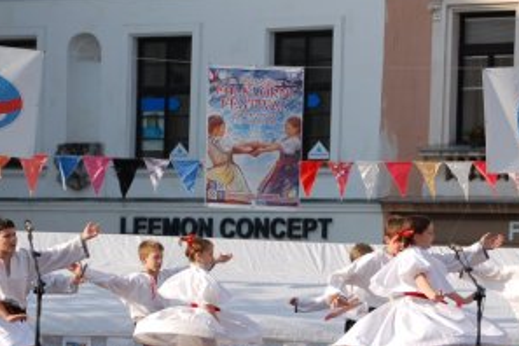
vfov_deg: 6.7
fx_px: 2967
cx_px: 276
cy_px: 260
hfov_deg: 10.0
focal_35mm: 206
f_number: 6.3
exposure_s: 1/640
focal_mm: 85
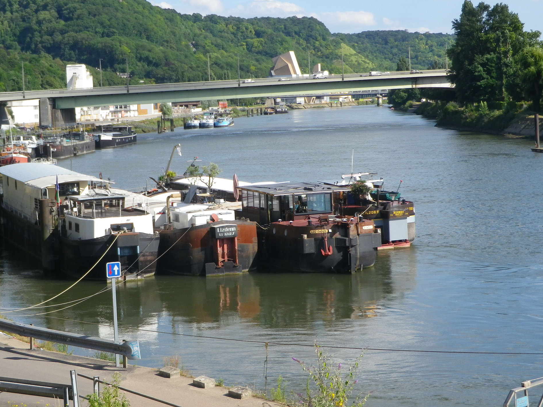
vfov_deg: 17.2
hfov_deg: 22.8
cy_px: 195
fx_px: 1349
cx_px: 267
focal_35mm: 86
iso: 100
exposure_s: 1/500
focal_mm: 14.1
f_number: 4.8
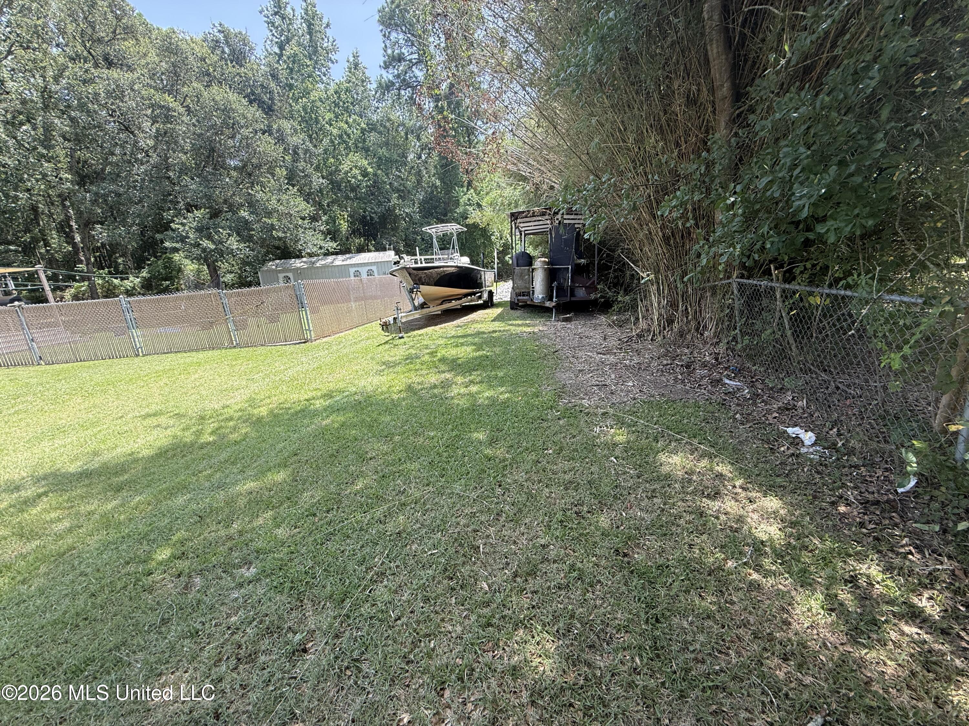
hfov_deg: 102.1
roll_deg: +5.0
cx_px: 484
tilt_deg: -14.4
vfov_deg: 85.7
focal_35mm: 14
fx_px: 392
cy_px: 363
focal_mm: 2.22
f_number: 2.2
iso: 50
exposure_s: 1/240
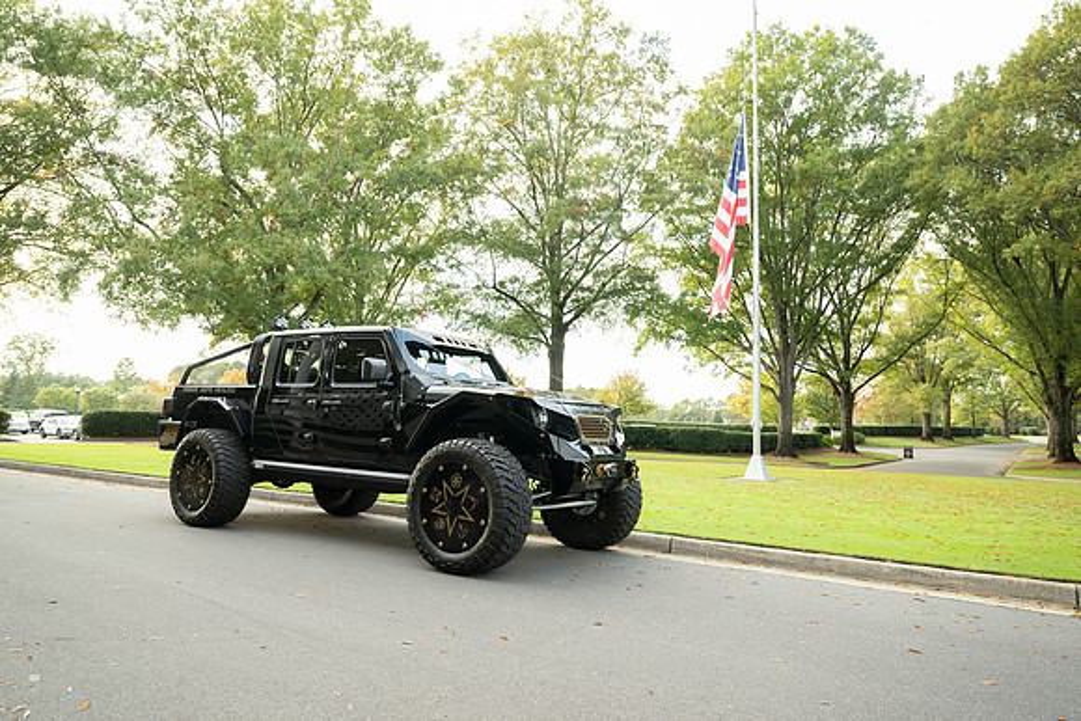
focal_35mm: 24
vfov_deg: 53.2
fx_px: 721
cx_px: 540
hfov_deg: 73.7
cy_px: 360
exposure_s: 1/160
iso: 500
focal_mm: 24
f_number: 4
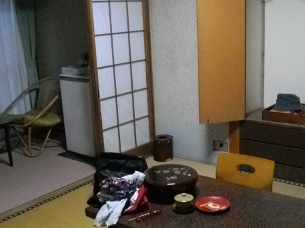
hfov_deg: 42.1
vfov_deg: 32.0
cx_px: 165
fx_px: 396
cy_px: 144
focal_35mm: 45
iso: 800
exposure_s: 1/30
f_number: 2.9
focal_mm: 5.7
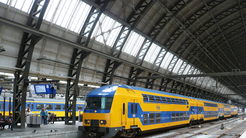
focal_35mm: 40
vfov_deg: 29.5
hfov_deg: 50.5
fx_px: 261
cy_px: 92
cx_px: 123
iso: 100
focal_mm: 6
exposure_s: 1/60
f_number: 2.9
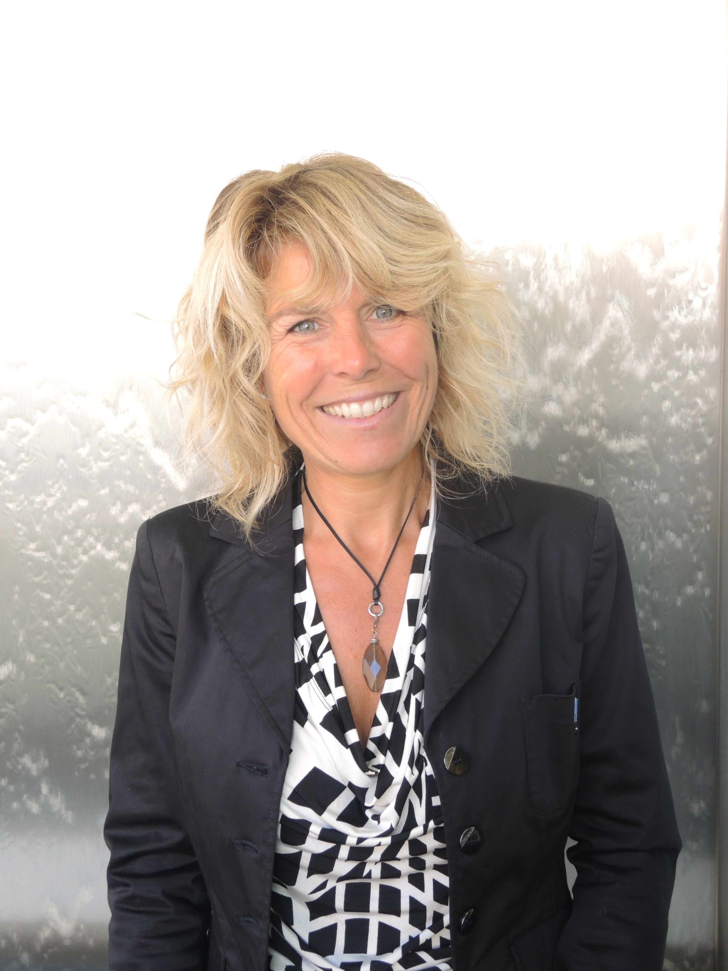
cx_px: 364
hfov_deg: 31.5
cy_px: 486
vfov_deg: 41.2
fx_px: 1290
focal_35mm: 46
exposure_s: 1/100
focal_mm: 9.9
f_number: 2.5
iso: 320
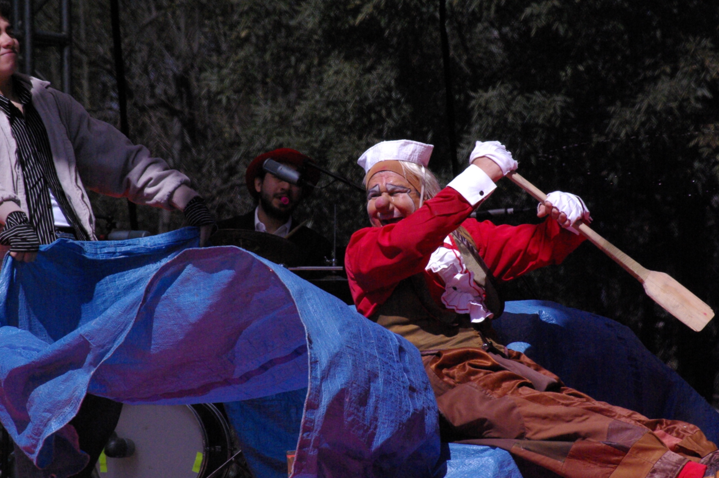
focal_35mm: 347
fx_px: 6924
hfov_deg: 5.9
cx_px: 368
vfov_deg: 4.0
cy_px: 239
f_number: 11
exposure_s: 1/2000
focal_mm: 200
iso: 1600
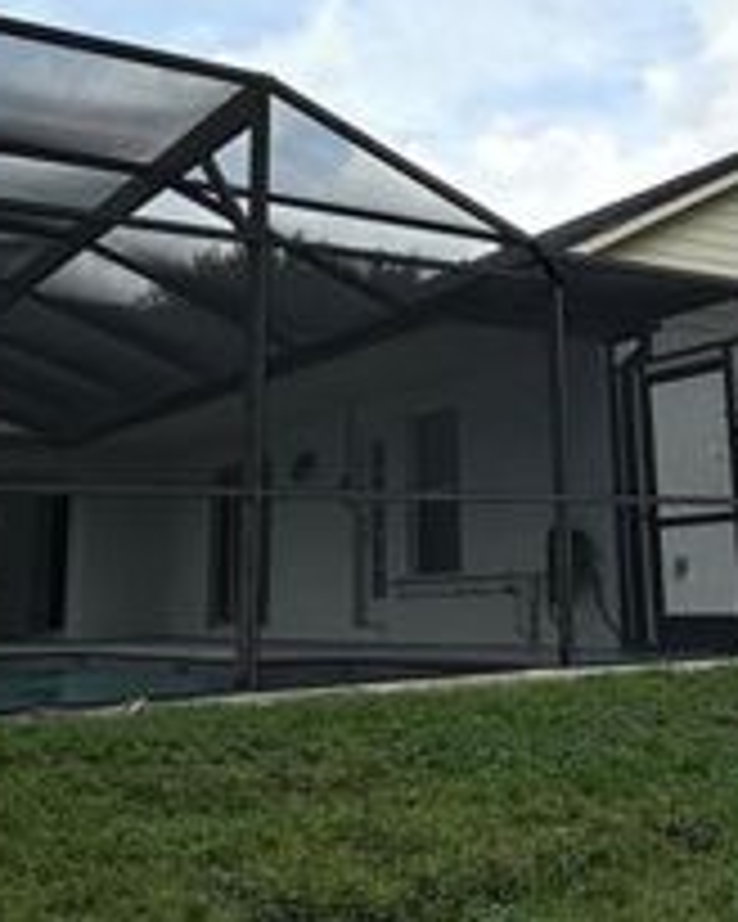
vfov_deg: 38.6
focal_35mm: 47
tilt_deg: +14.7
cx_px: 515
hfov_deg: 31.7
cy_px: 243
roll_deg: +1.4
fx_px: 1283
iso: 50
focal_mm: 2.22
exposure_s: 1/2506
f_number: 2.2
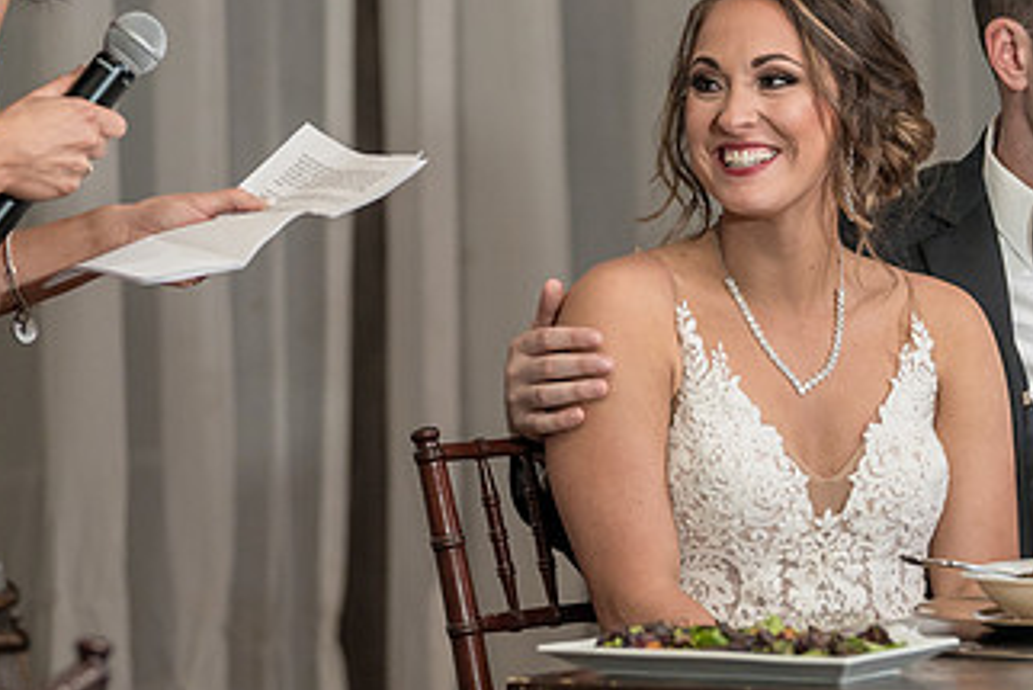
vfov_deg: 5.2
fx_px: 7664
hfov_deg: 7.7
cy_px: 176
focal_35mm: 267
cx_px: 477
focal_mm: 131
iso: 2000
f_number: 4
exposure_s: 1/200
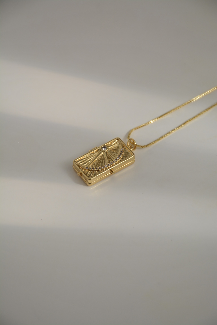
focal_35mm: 210
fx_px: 1899
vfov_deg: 9.8
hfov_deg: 6.5
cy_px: 162
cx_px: 108
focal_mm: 140
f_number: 8
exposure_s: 1/800
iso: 100
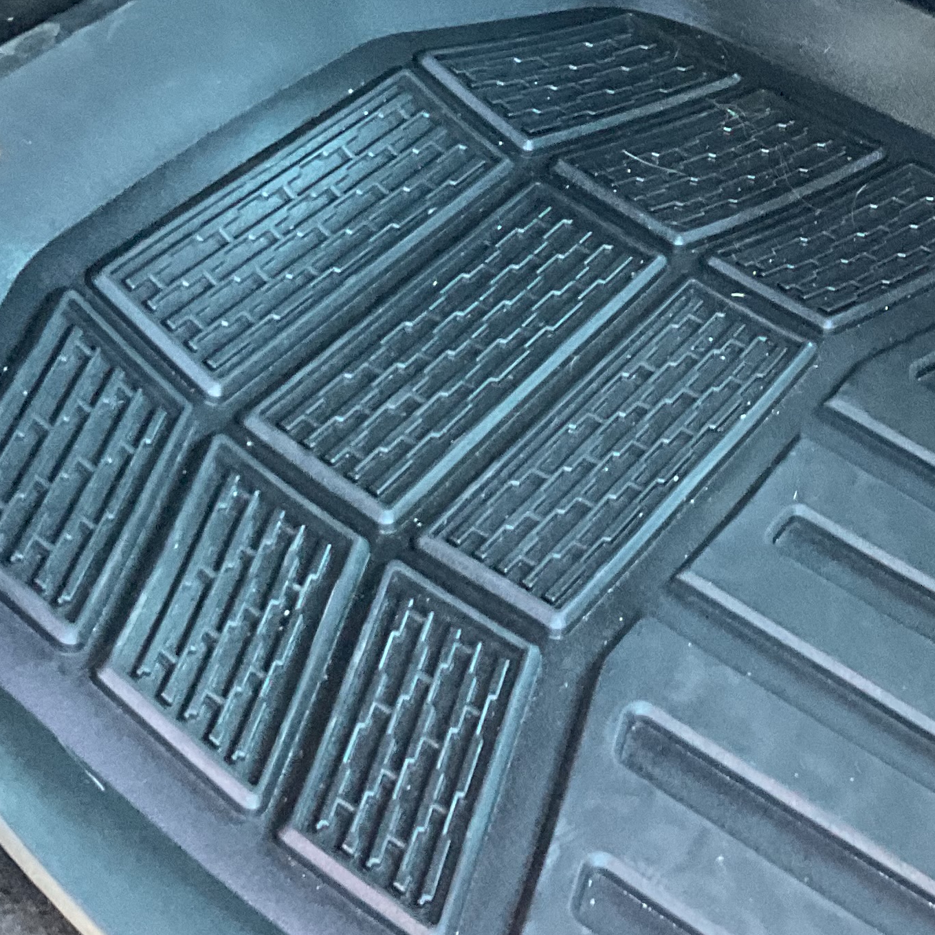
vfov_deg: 22.3
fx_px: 2322
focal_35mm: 76
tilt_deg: -38.2
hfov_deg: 21.7
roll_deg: -17.3
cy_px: 134
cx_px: 1011
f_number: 1.8
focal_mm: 3
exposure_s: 1/60
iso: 250
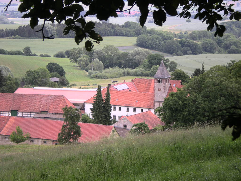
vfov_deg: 13.0
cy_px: 90
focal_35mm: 114
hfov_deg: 17.3
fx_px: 794
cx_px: 120
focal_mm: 18.9
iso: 50
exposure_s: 1/81.1
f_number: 5.9
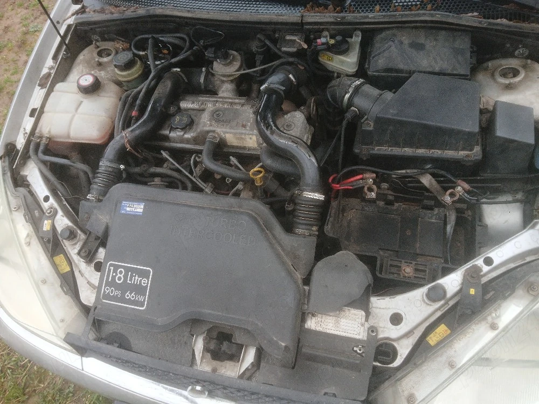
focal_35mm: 26
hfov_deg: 67.3
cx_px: 270
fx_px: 405
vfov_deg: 53.1
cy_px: 202
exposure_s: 1/50.3
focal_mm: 3.98
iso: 100
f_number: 1.8
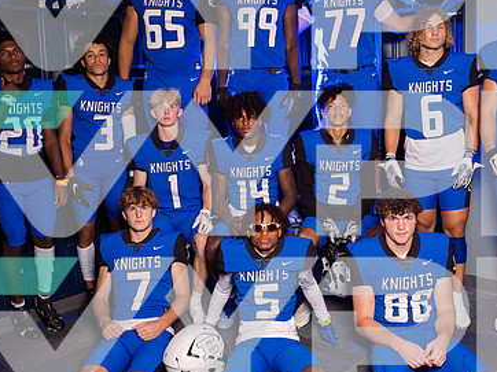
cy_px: 164
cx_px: 290
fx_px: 531
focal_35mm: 37
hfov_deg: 50.0
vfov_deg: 38.6
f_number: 8
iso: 640
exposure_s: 1/250
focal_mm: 24
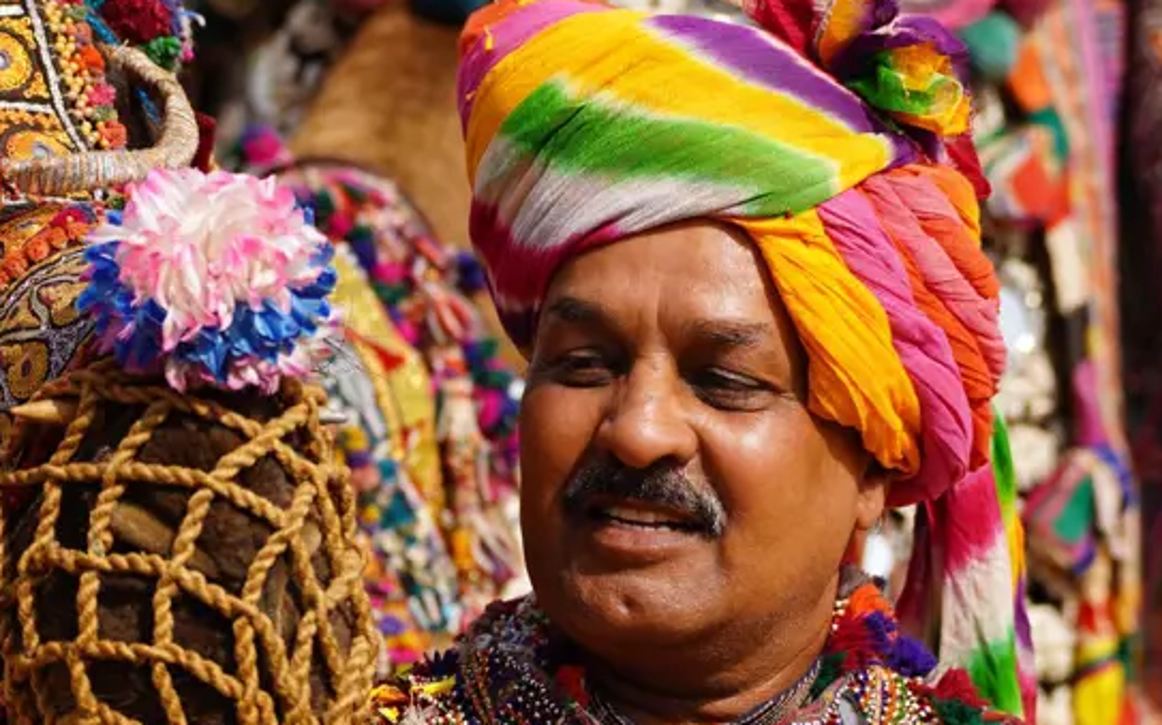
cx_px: 370
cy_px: 443
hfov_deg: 9.0
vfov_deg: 5.6
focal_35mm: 233
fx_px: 7376
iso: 200
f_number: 5
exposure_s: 1/1250
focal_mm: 141
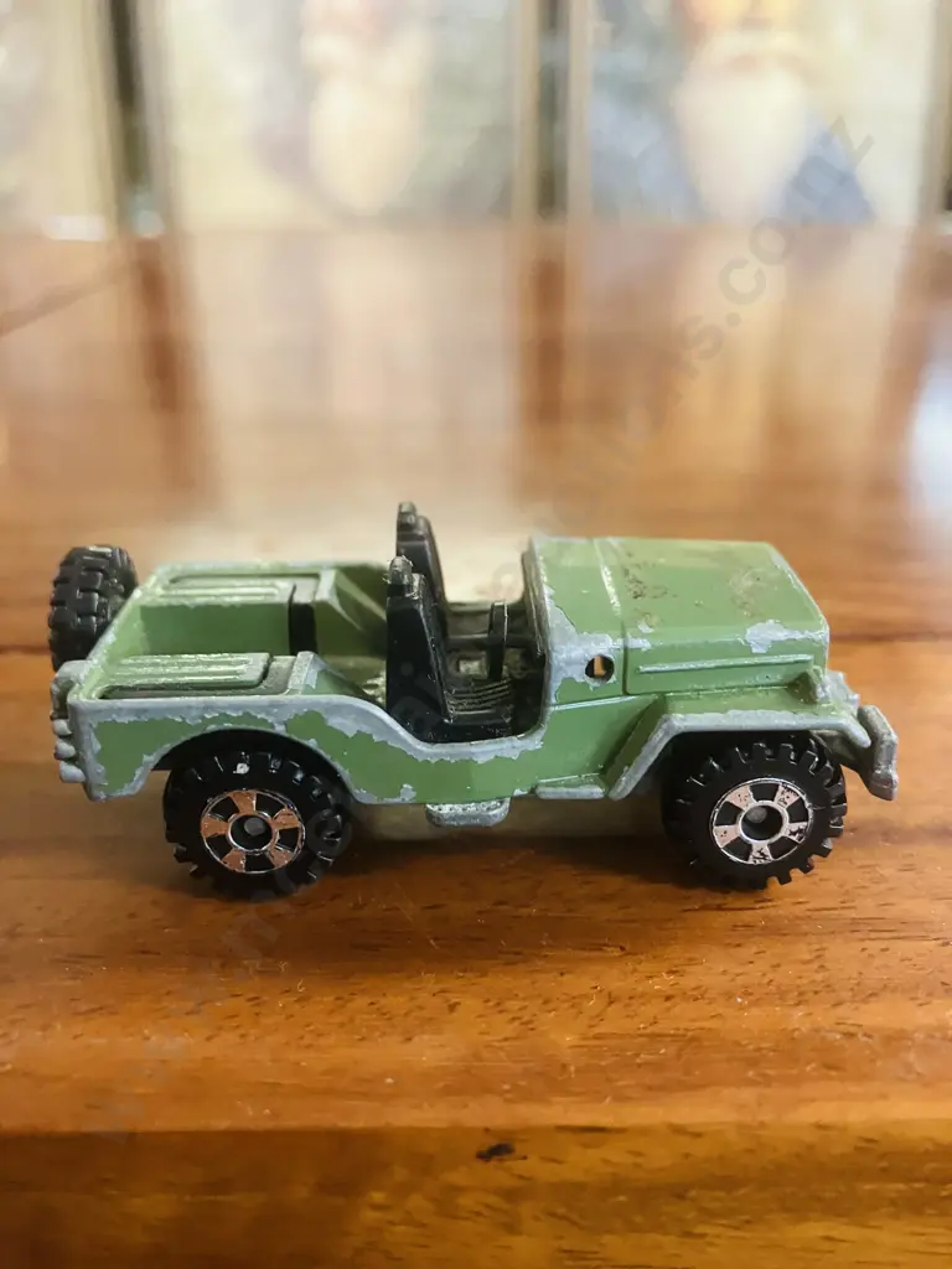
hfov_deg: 49.7
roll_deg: -0.1
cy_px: 634
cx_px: 476
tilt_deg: -23.6
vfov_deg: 63.4
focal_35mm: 28
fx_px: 1027
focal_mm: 3.99
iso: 320
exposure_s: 1/25
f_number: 1.8
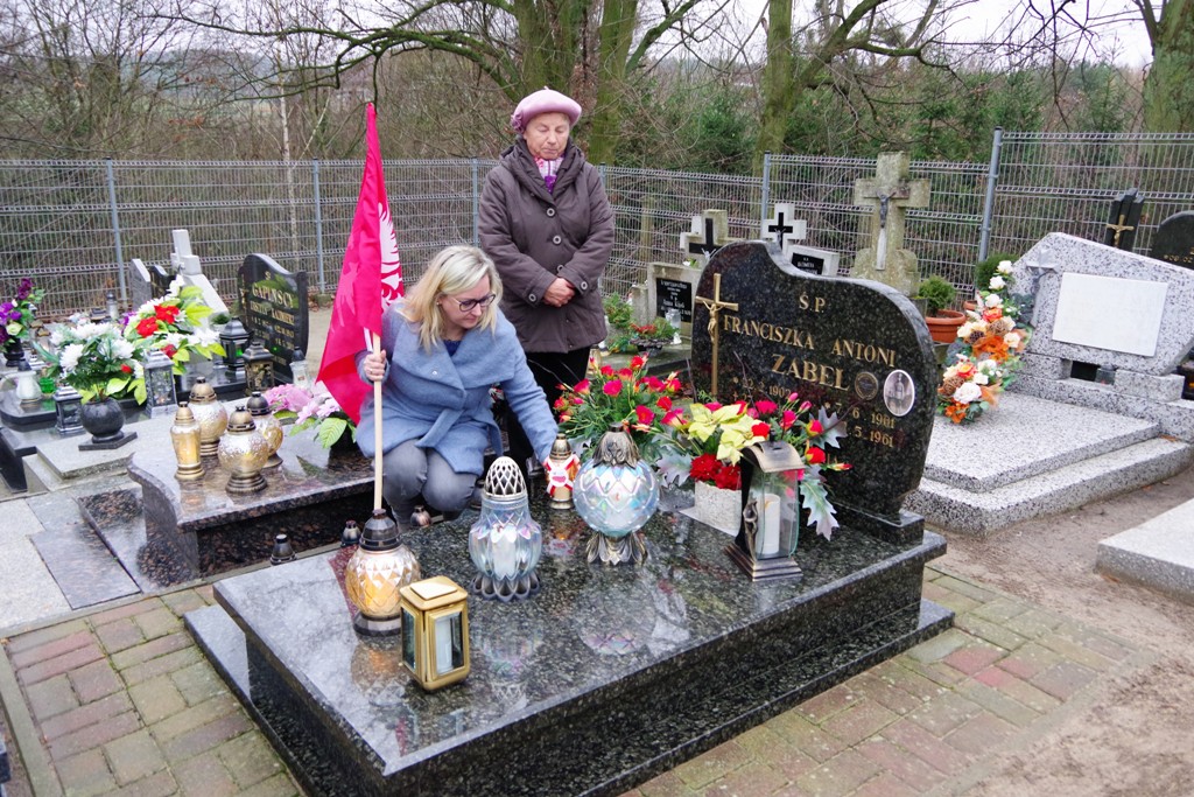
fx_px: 896
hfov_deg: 67.4
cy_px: 398
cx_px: 597
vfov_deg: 47.9
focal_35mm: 27
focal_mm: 18
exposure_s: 1/100
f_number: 5
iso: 1600
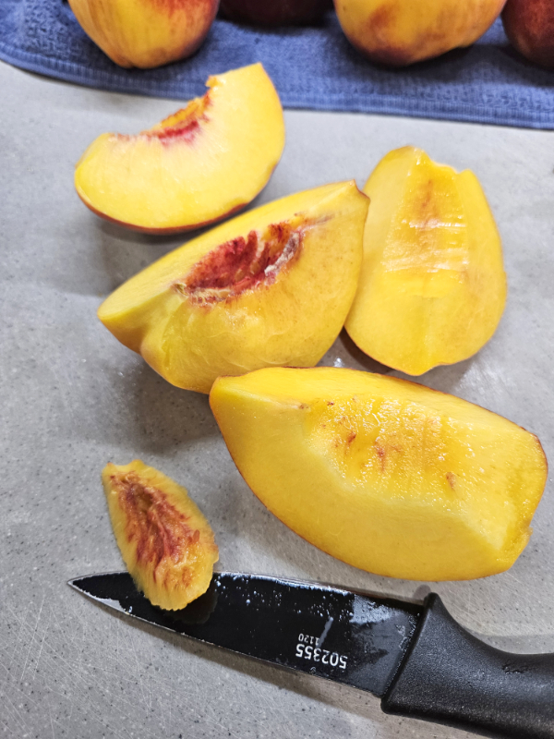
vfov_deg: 73.9
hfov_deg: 58.9
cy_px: 370
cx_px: 277
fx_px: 491
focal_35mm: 23
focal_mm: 5.4
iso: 160
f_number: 1.8
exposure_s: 1/120
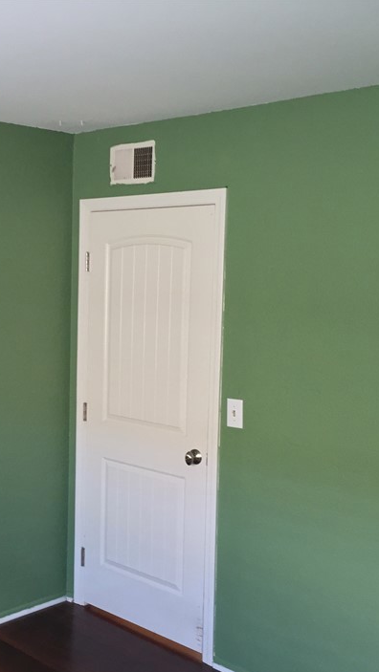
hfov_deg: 25.1
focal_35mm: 46
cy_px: 365
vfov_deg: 44.5
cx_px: 32
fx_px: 821
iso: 125
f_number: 2.2
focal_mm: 4.15
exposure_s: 1/30
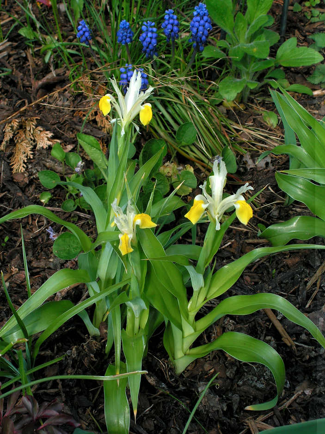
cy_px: 218
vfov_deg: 26.0
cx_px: 161
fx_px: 939
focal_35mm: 75
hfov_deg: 19.6
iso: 50
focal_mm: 12.4
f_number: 4.8
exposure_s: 1/160
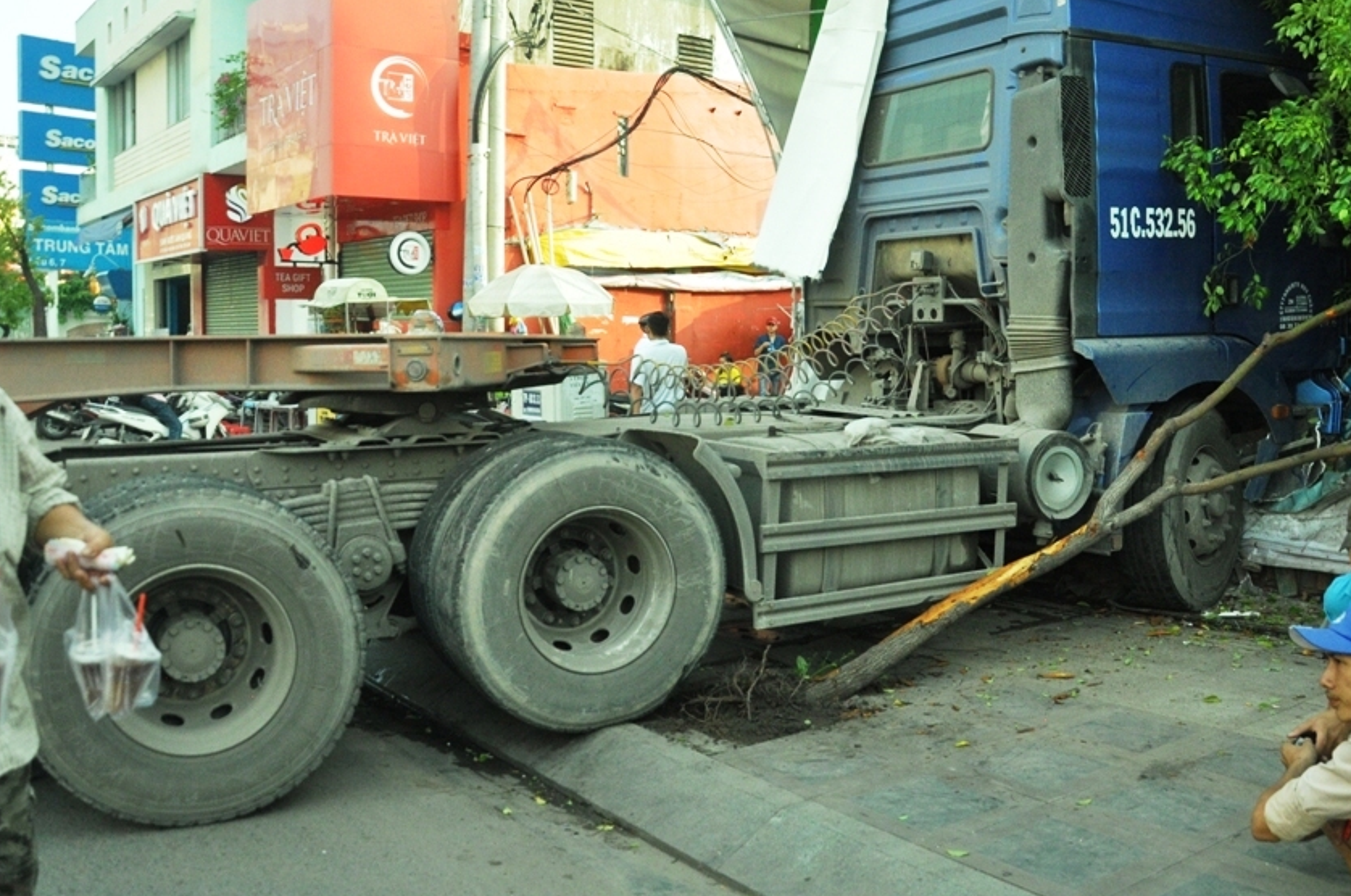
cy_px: 396
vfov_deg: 39.8
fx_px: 1237
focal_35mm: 33
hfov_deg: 57.2
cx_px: 737
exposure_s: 1/1600
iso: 1600
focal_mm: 18
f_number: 3.5
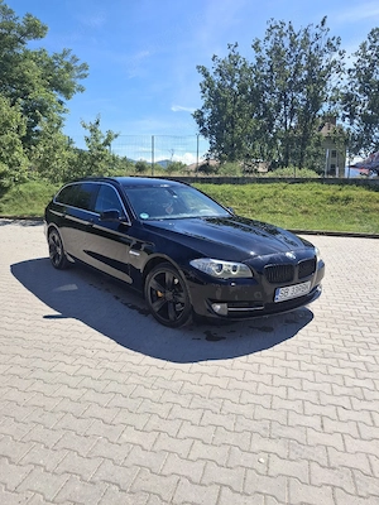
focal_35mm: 25
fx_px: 365
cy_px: 252
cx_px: 190
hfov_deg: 54.9
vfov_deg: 69.4
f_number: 1.8
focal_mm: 4.69
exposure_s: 1/1667
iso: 32
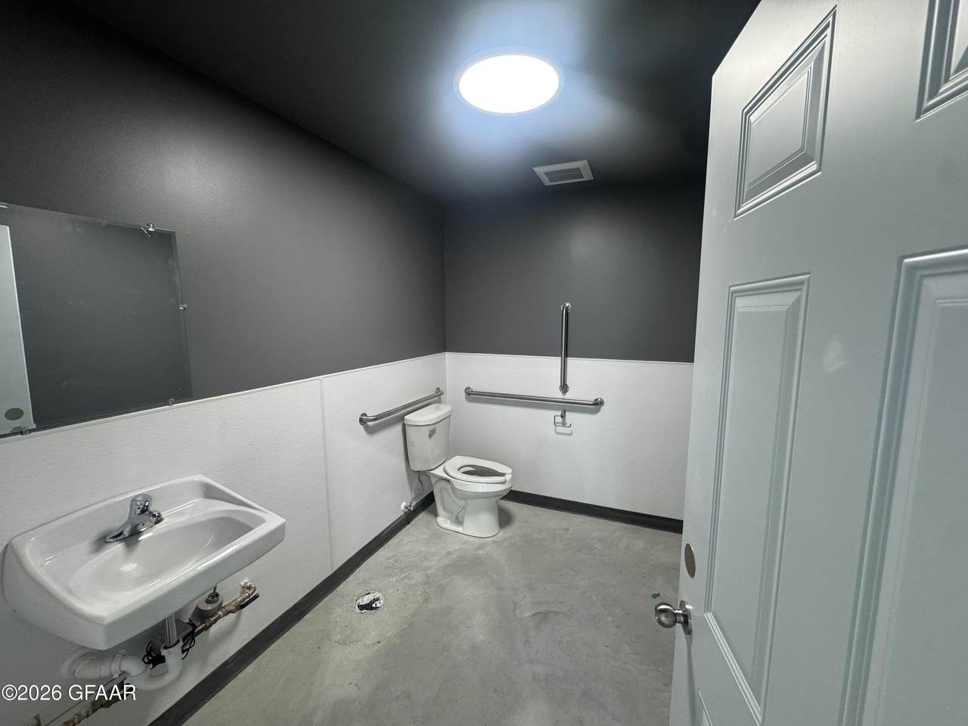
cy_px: 363
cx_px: 484
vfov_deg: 85.7
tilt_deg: -8.1
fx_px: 391
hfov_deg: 102.1
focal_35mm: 14
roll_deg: -0.3
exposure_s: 1/60
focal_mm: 2.22
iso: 160
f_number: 2.2
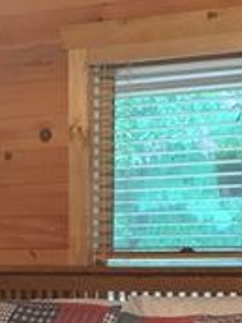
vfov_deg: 15.6
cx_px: 9
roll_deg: +1.1
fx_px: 1081
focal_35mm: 116
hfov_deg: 12.6
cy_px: 490
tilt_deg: -12.7
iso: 640
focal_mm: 4.25
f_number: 1.8
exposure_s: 1/20
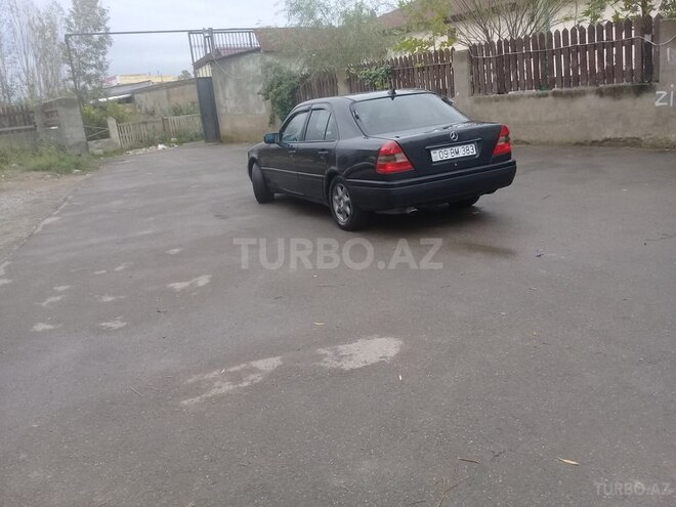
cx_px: 338
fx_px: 605
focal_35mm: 31
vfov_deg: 45.4
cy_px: 254
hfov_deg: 58.4
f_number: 2.2
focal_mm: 3.3
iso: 50
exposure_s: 1/161
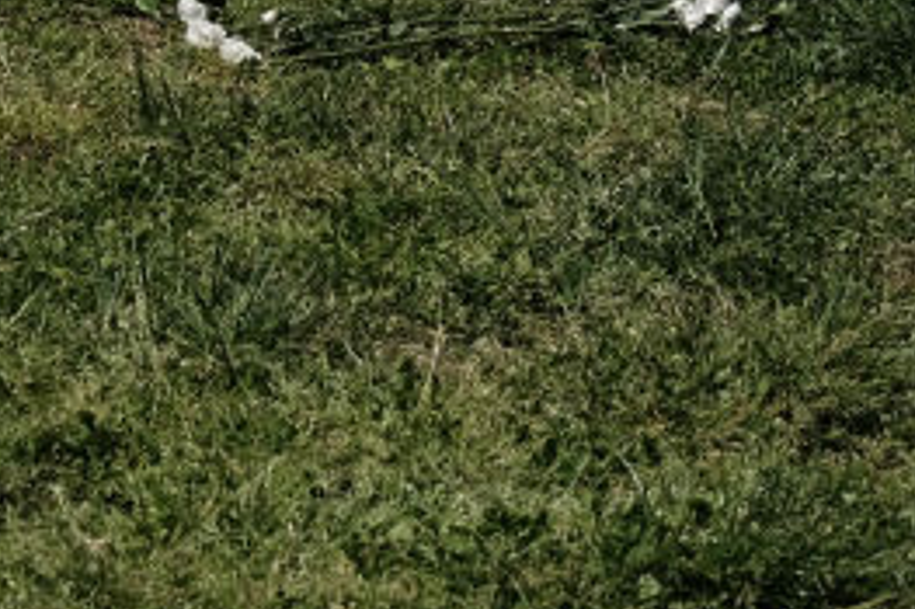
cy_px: -378
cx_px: -724
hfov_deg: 7.4
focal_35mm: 269
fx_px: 6833
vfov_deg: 5.1
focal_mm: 46.3
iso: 160
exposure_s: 1/1900
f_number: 5
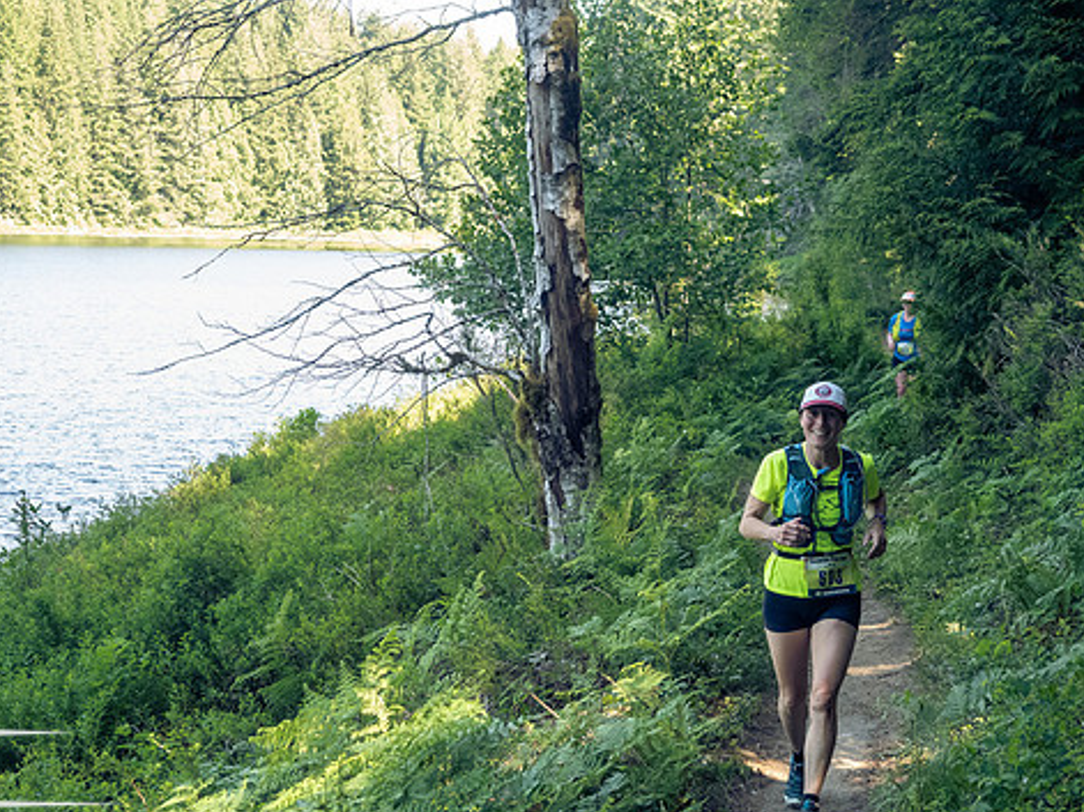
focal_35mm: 69
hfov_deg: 28.2
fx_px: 2160
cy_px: 480
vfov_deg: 21.3
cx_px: 527
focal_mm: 28
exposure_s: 1/1000
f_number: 3.2
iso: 2500
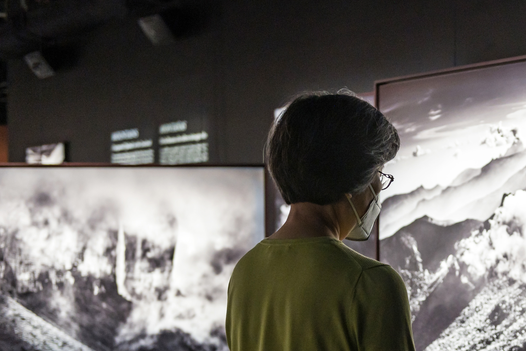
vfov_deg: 18.7
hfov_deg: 27.3
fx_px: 1052
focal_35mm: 72
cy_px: 286
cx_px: 448
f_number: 3.5
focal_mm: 42
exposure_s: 1/60
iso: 1000
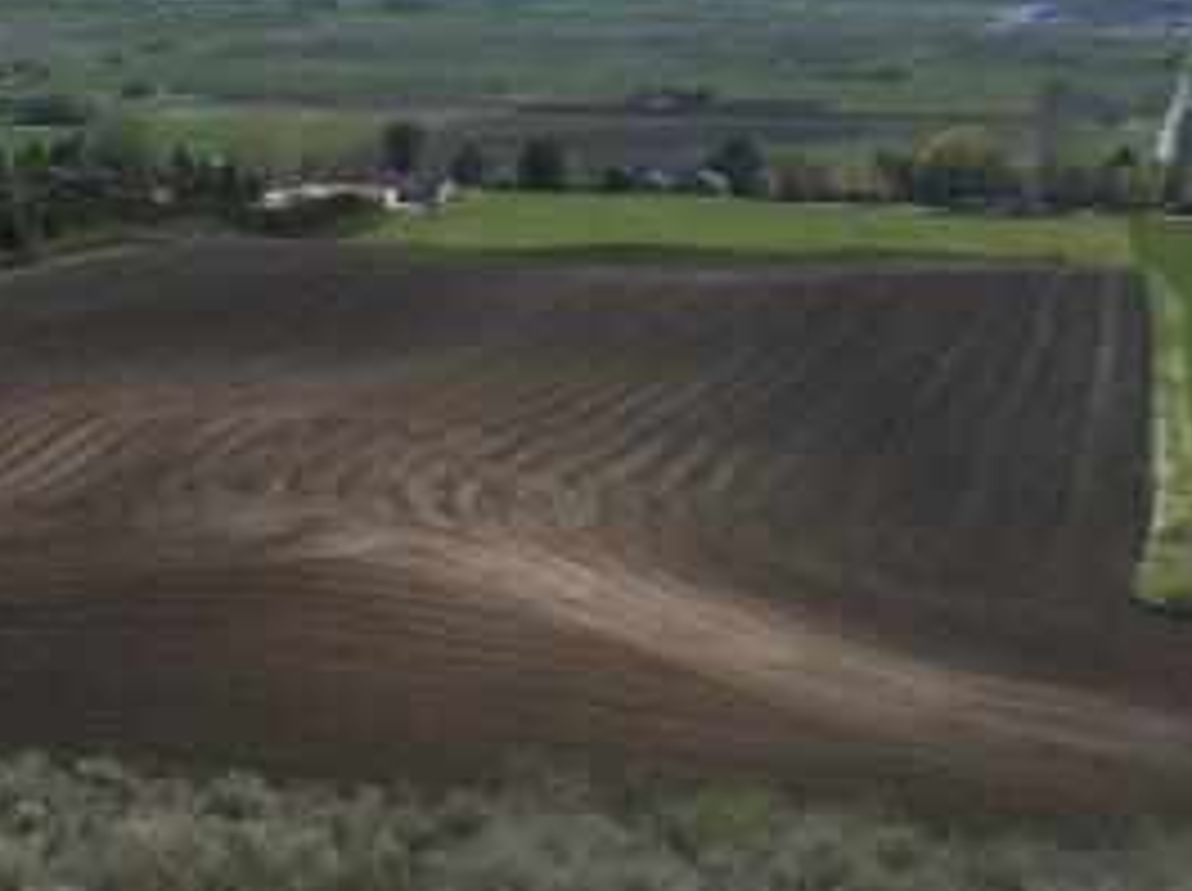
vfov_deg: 19.6
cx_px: 265
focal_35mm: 75
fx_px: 2579
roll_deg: +0.9
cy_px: 382
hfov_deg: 25.6
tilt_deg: -13.5
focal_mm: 3.3
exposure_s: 1/1773
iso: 25
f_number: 2.4
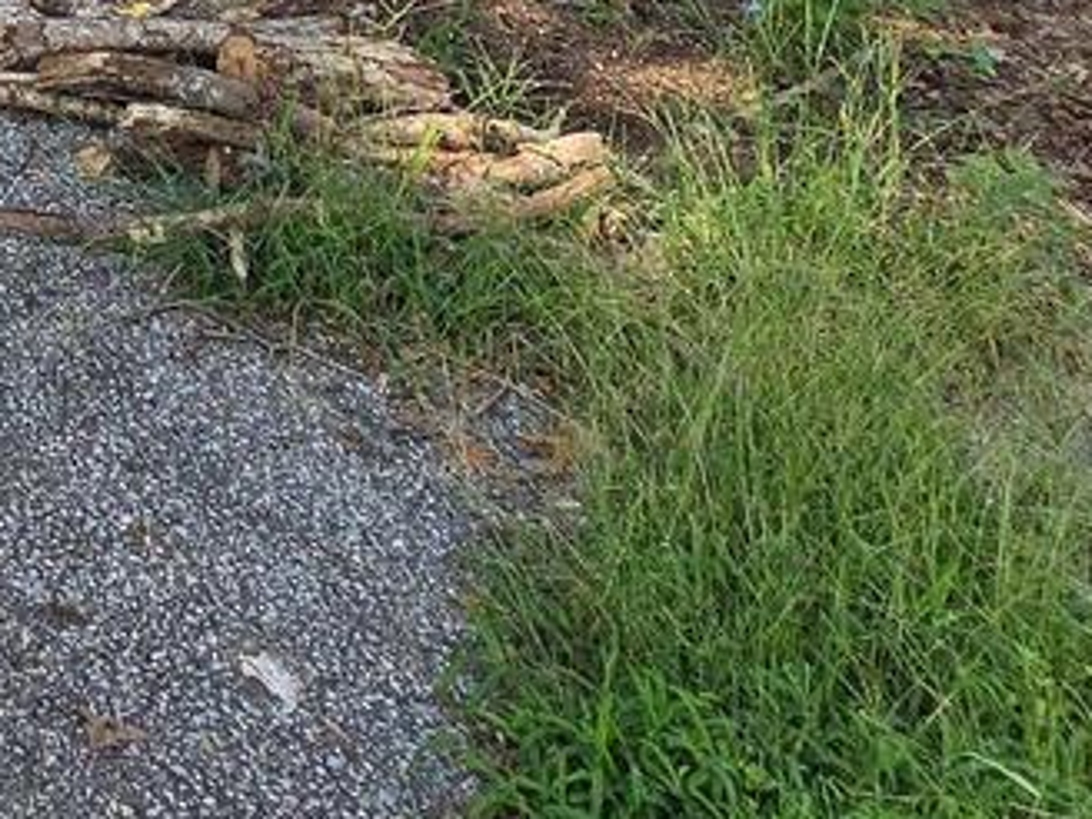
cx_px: -493
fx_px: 1798
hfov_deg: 26.1
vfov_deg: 18.6
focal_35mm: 57
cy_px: -736
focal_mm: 2.2
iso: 50
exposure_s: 1/659
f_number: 2.2
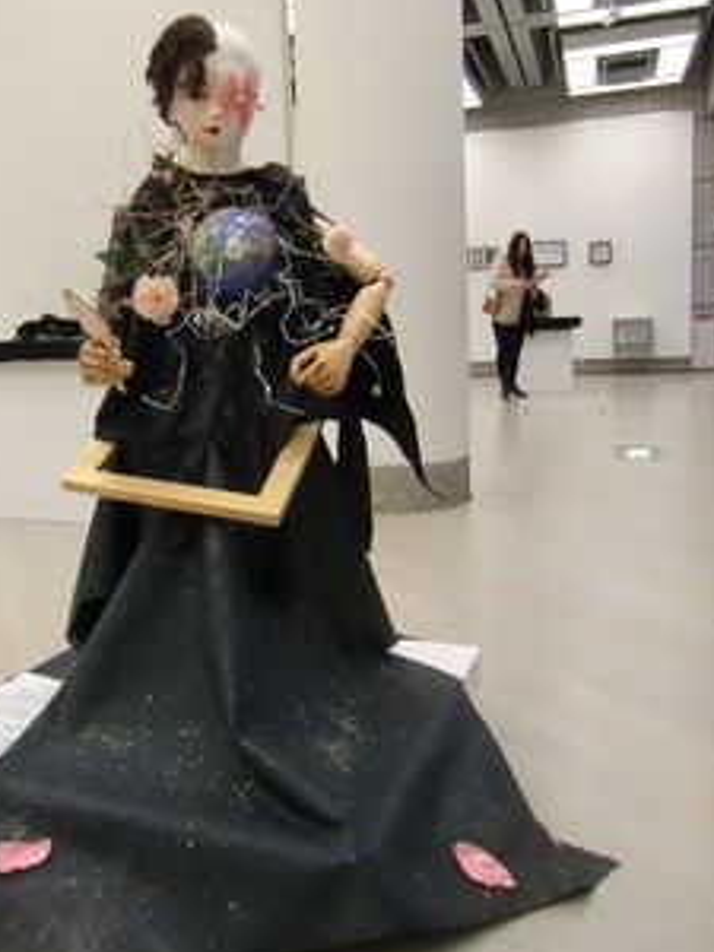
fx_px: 880
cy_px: 441
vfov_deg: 56.8
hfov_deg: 43.6
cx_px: 248
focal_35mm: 32
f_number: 3.2
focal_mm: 4.3
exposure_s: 1/60
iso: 400
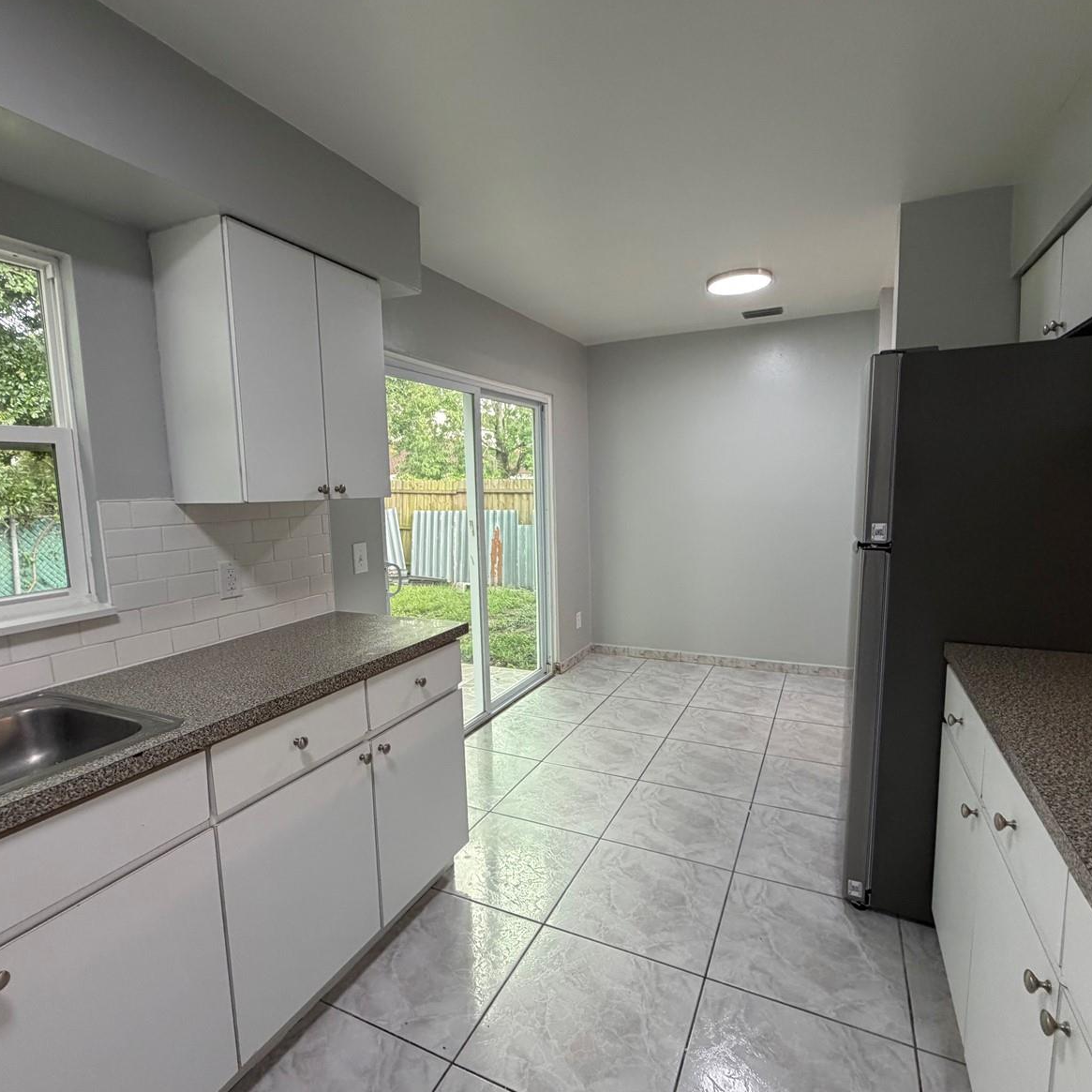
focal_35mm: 17
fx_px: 607
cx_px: 549
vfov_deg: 84.0
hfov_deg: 84.0
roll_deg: +2.4
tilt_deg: -5.7
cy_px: 552
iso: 250
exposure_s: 1/120
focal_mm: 2.22
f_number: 2.2
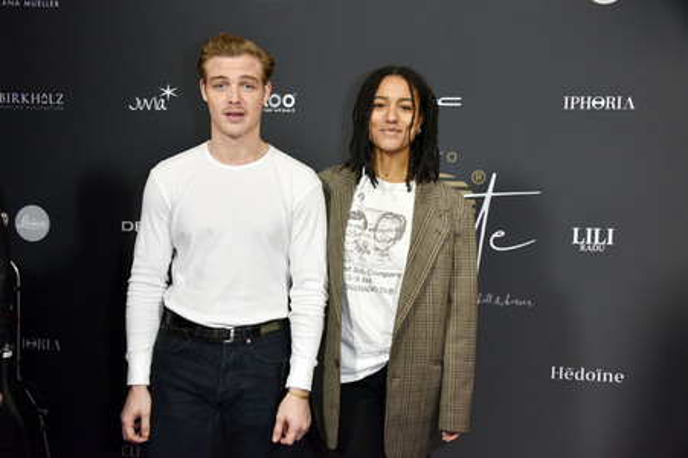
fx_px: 726
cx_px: 344
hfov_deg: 50.7
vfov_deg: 35.0
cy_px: 229
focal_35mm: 38
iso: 1000
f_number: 5.6
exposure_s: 1/100
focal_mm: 38
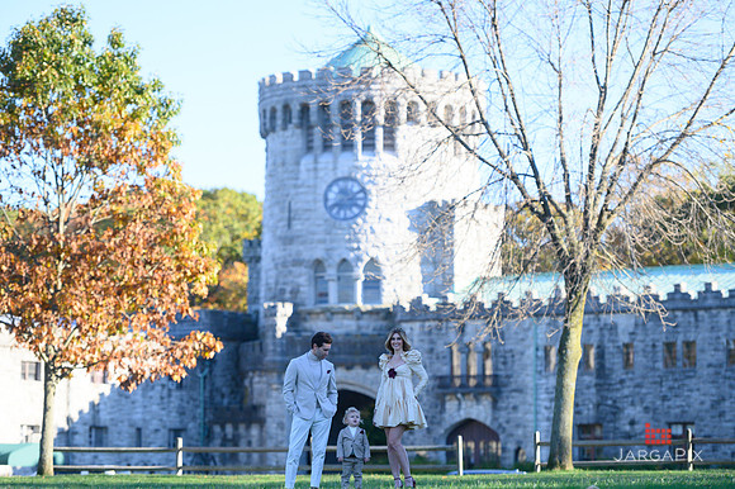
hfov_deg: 15.2
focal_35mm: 135
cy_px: 244
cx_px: 368
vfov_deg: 10.1
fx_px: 2755
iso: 1600
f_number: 3.2
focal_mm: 135
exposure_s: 1/6400
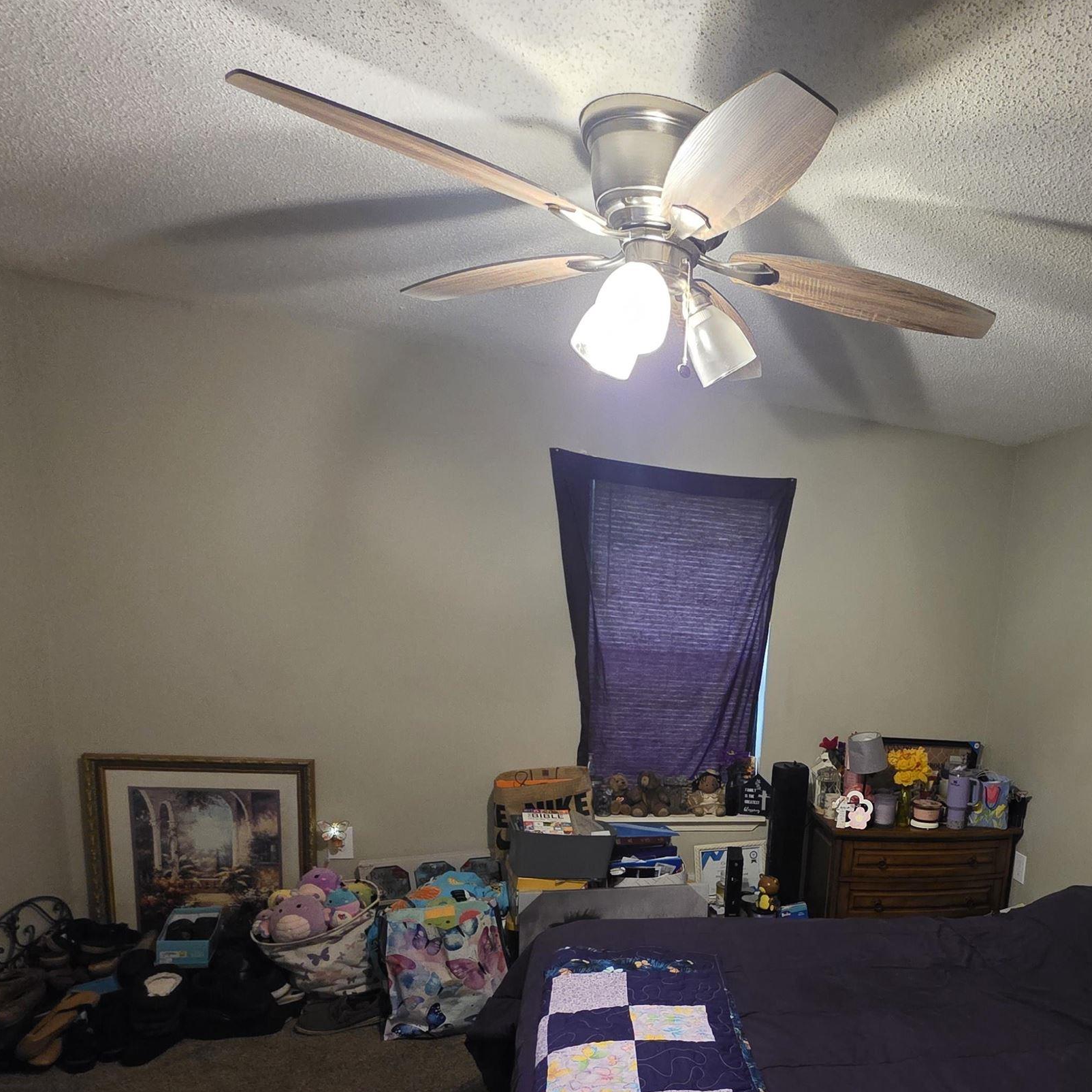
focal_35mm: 22
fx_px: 785
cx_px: 857
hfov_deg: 64.2
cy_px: 771
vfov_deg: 66.7
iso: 1000
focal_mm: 2.2
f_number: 1.9
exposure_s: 1/60
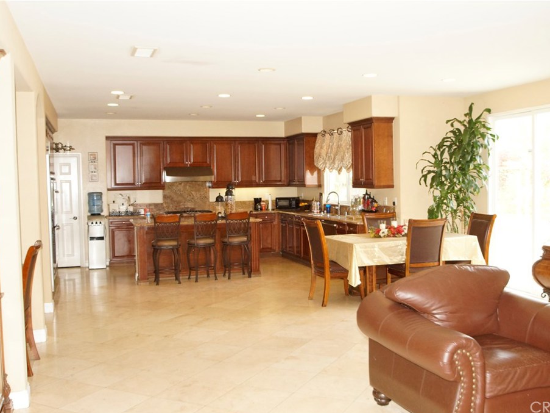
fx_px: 572
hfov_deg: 51.3
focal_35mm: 36
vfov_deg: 39.6
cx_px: 298
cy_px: 208
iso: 1250
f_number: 4.5
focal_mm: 22
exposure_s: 1/160
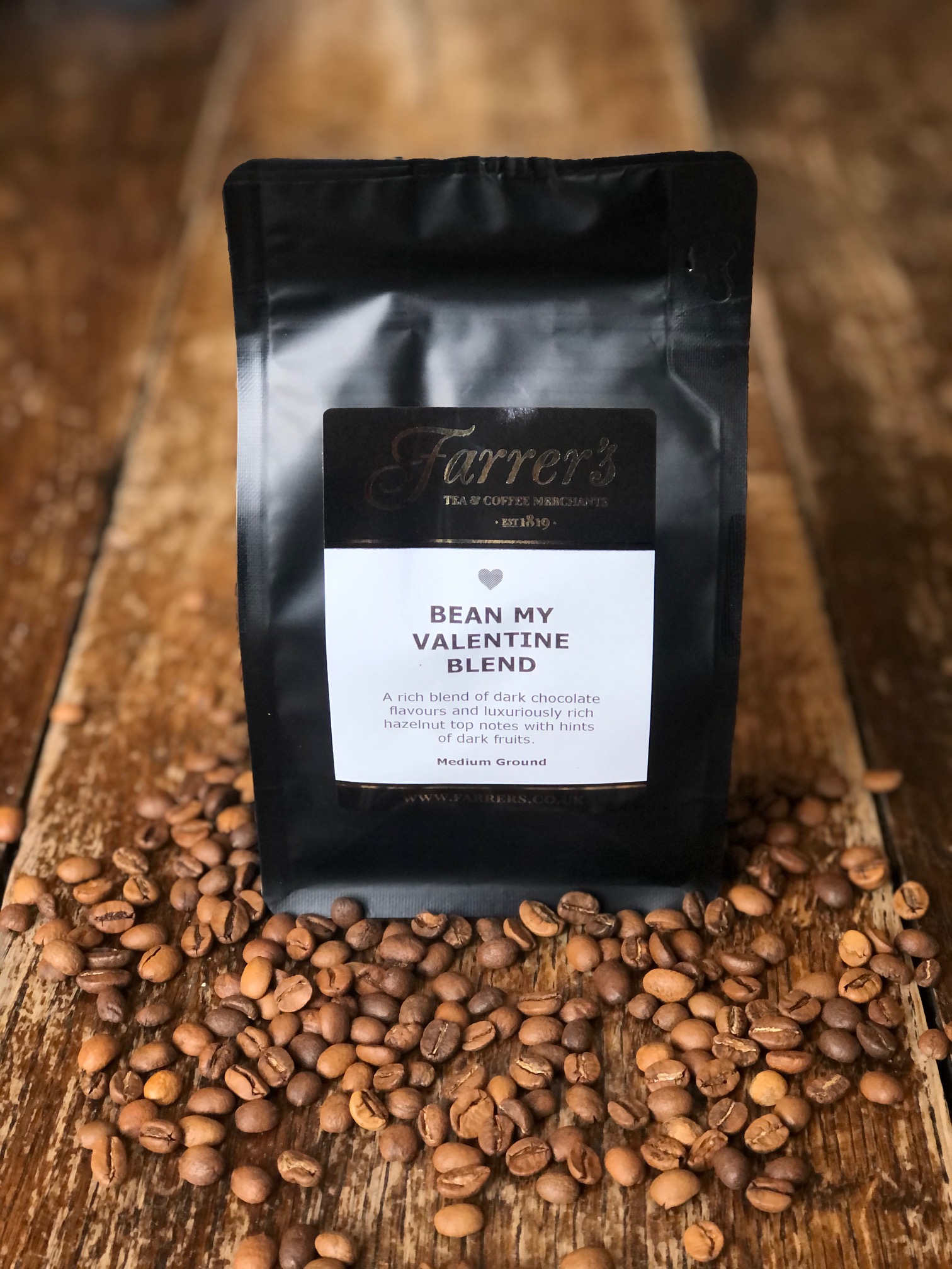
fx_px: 2090
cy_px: 634
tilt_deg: -35.0
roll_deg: -0.8
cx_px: 476
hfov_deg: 25.7
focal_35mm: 57
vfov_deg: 33.8
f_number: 2.8
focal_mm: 6.6
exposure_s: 1/33
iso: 50
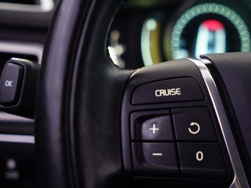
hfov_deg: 30.9
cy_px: 120
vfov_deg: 23.6
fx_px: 450
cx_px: 170
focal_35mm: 62
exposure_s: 1/8
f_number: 4.5
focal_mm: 42
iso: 1250
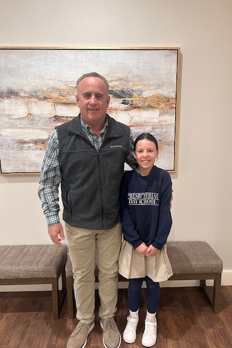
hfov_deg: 49.5
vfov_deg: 69.4
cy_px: 179
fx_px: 251
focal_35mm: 26
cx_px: 130
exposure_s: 1/60
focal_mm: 6.86
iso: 250
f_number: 1.78
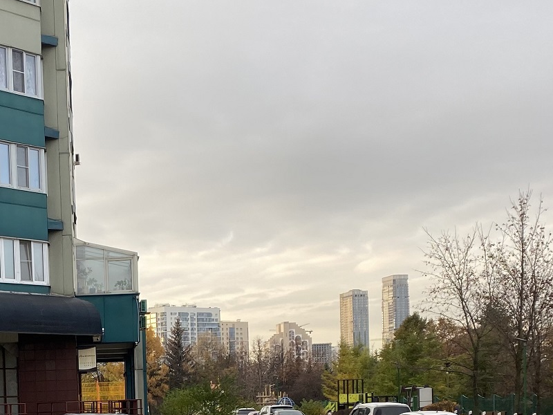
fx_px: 1038
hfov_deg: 28.6
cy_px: 448
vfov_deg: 21.5
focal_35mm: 65
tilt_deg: -2.9
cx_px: 50
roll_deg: +2.0
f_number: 1.8
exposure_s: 1/262
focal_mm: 4.25
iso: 32
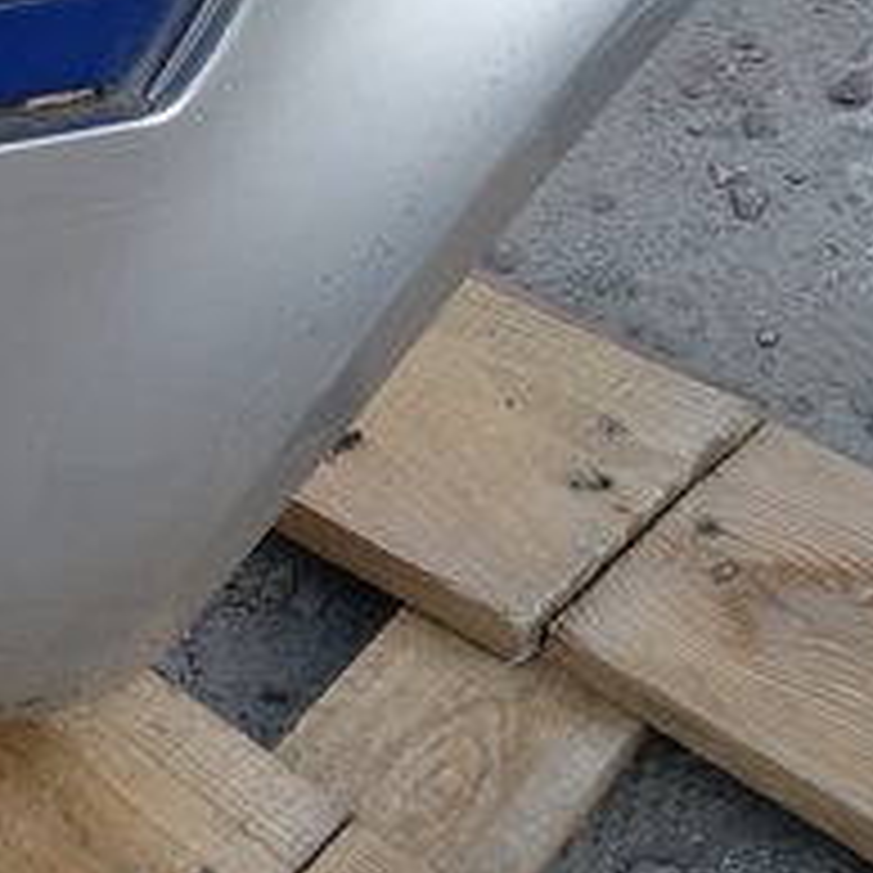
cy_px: 270
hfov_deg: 20.6
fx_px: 2168
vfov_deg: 22.6
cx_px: -297
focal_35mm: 76
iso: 125
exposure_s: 1/108
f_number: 2.2
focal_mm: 3.82
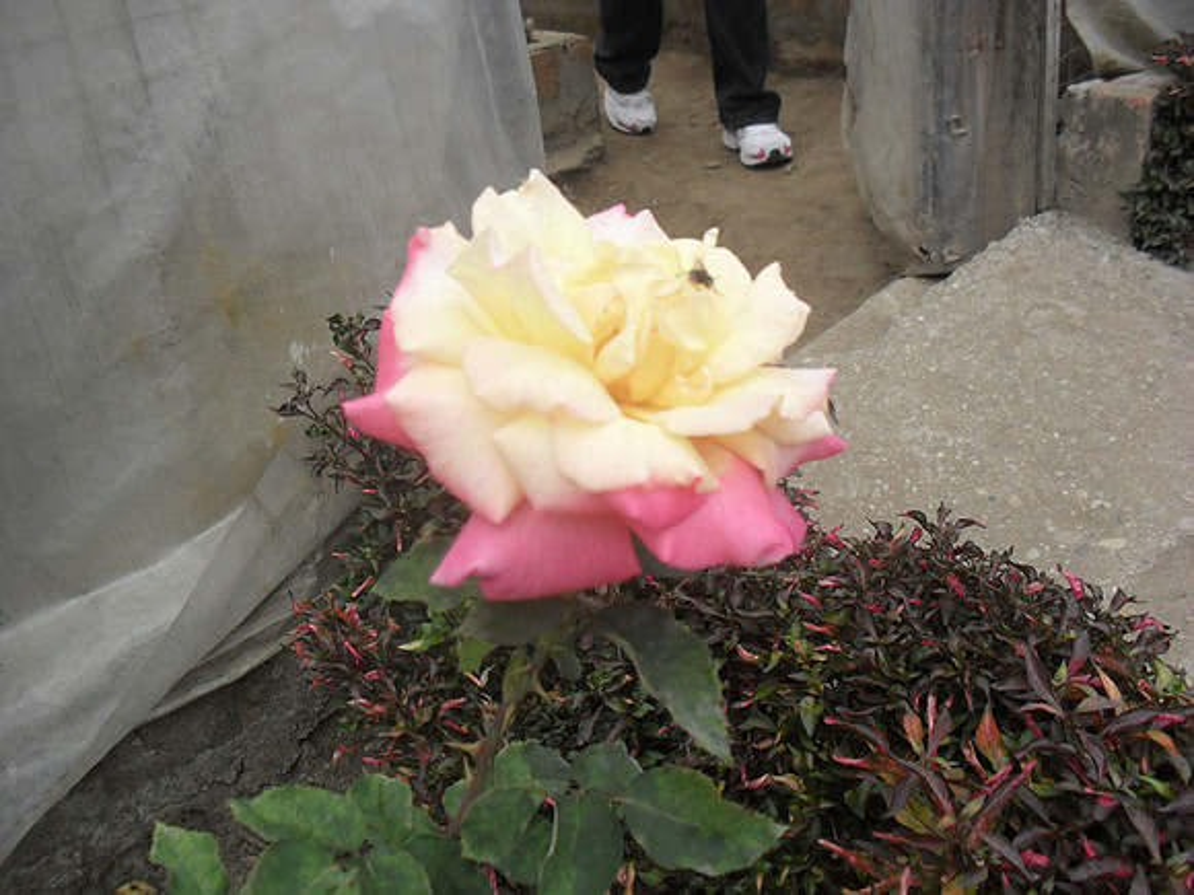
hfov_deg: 52.6
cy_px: 448
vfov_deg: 40.7
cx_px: 597
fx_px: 1207
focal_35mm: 35
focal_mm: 6.3
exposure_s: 1/350
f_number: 3.2
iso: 100
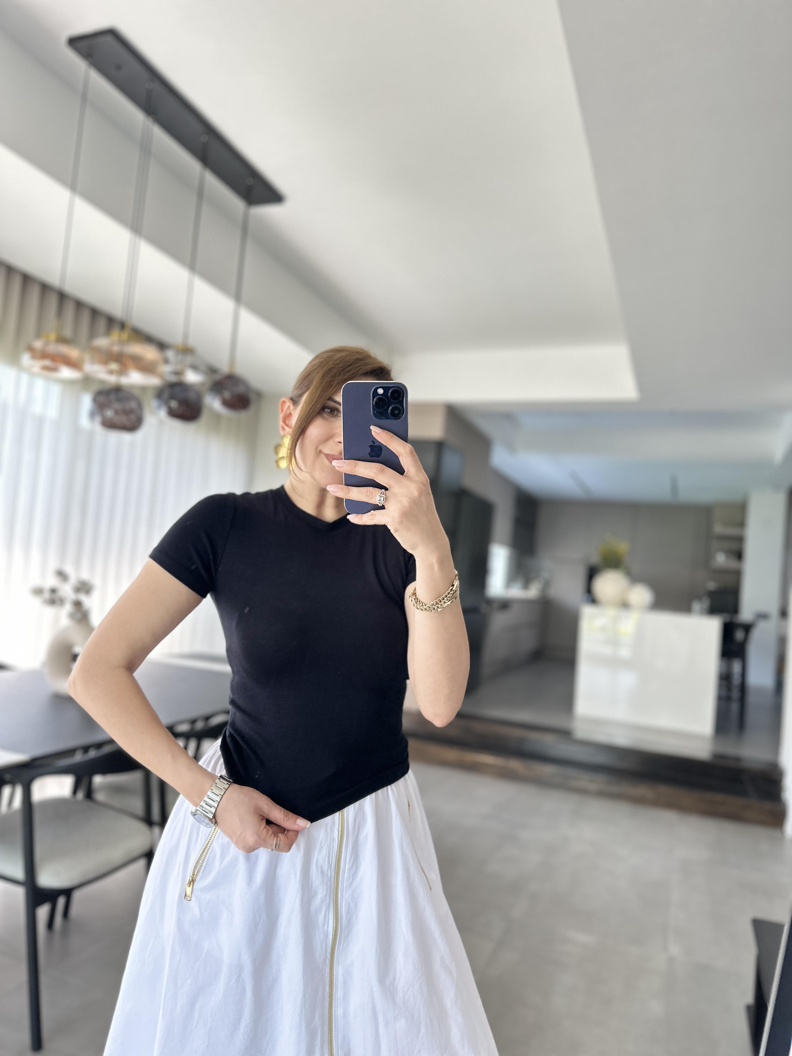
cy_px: 528
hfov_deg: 56.8
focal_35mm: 24
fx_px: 732
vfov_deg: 71.6
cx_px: 396
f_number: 1.78
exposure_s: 1/121
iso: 200
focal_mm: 6.86
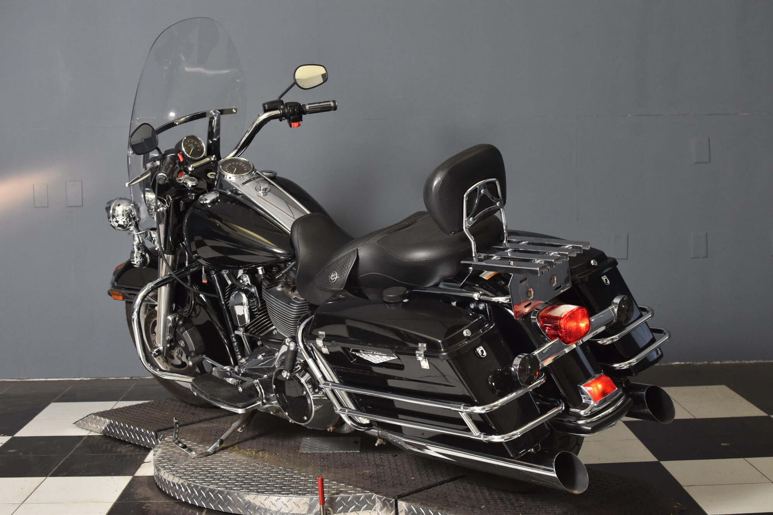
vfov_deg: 25.7
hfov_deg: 37.9
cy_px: 258
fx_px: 1127
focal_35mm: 52
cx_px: 386
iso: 800
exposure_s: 1/160
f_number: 4.5
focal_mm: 35
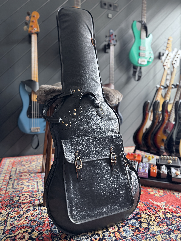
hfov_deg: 56.8
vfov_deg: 71.6
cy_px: 120
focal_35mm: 24
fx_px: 167
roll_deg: +0.1
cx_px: 90
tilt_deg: -5.2
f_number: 1.78
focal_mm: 6.76
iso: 400
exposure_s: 1/60
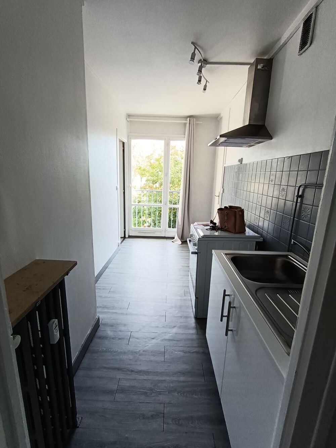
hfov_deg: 74.7
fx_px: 220
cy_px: 224
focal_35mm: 17
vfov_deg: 91.0
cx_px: 168
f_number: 2.2
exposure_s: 1/100
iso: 224
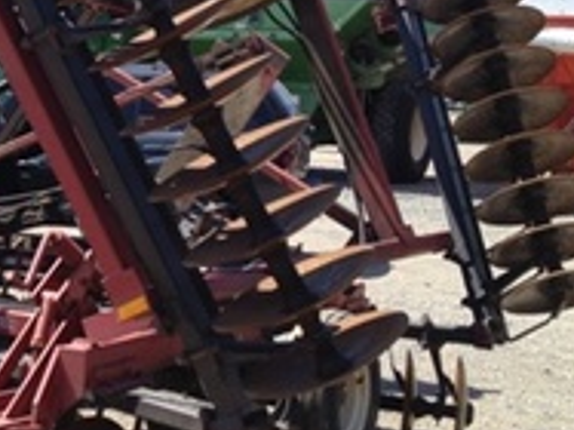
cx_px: -92
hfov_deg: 18.4
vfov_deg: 14.5
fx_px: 1690
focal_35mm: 102
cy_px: 144
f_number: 2.4
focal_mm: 4.28
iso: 50
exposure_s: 1/876
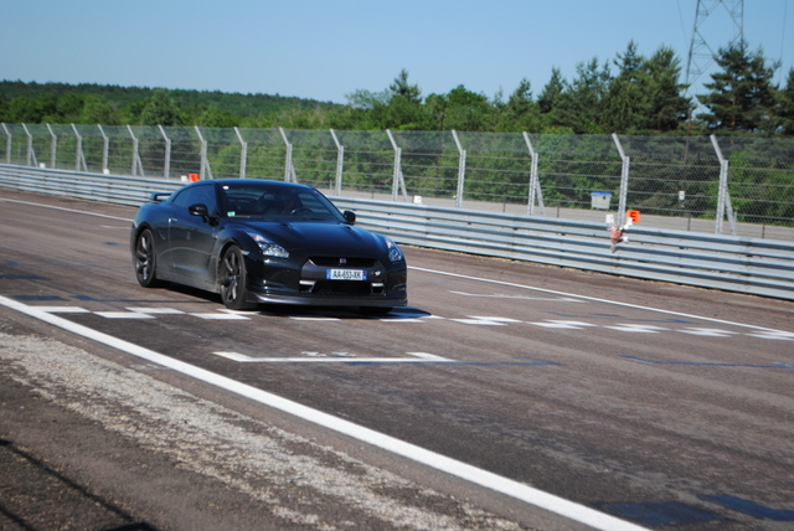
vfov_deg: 16.6
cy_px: 266
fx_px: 1821
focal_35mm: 82
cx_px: 397
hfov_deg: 24.6
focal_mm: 55
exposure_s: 1/1000
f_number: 5.6
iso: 200
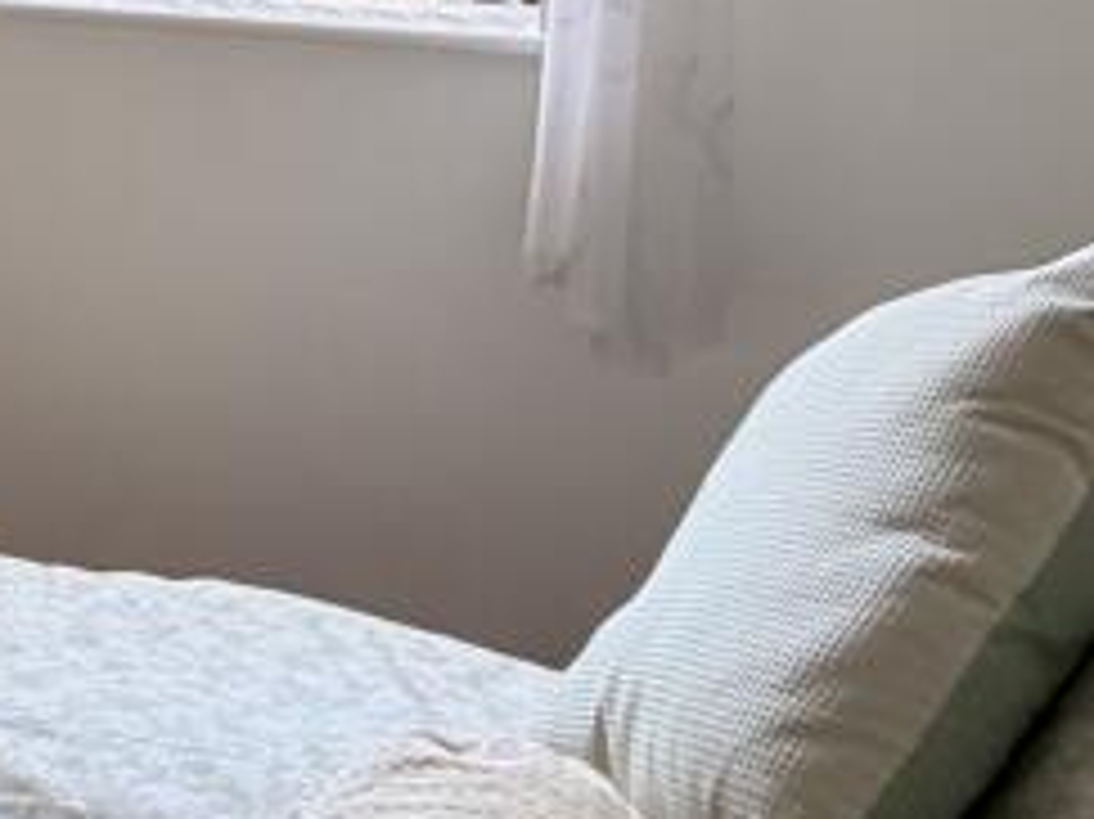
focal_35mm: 59
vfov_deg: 23.2
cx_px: -203
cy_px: -90
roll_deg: +1.0
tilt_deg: -3.3
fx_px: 1864
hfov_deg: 28.6
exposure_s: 1/96
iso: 320
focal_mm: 2.22
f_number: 2.2
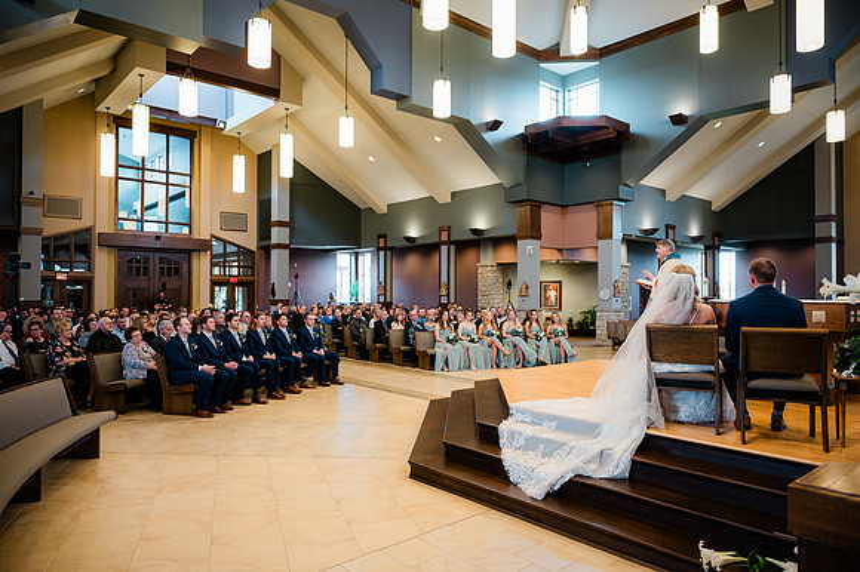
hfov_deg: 73.8
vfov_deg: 53.1
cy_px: 286
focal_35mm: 24
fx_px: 573
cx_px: 430
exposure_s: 1/250
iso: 1000
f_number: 2.8
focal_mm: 24
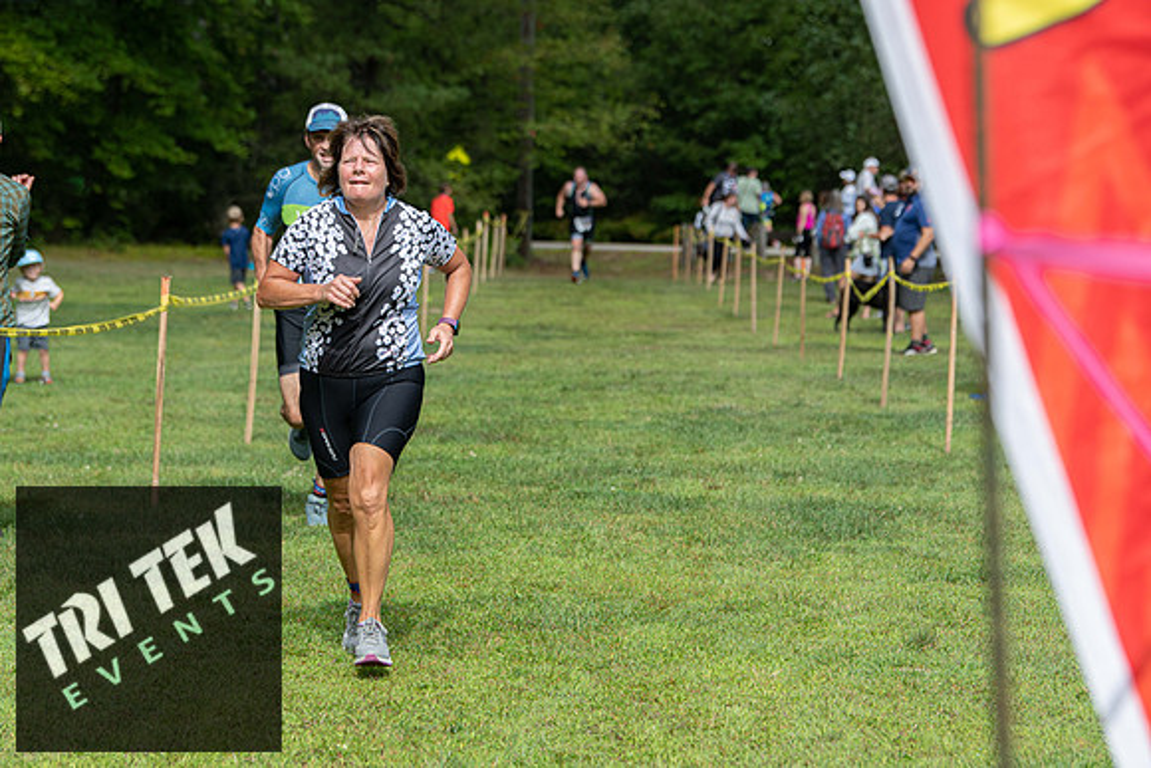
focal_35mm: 125
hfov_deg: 16.4
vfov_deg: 11.0
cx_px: 576
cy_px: 384
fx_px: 3997
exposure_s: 1/1000
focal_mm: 125
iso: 200
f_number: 5
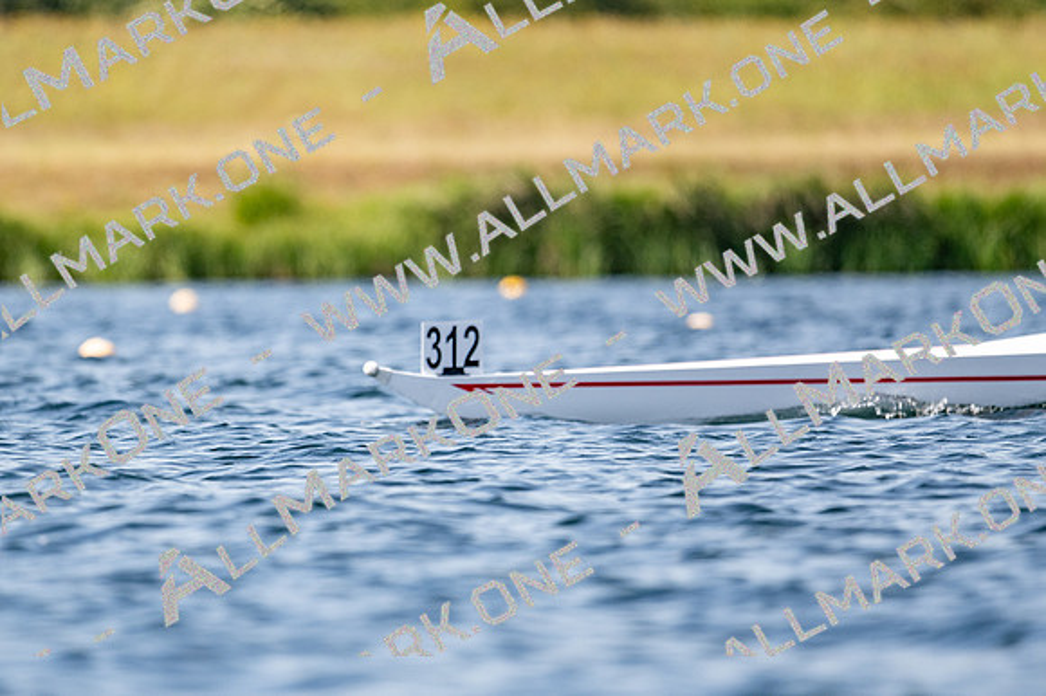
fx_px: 17423
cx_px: 523
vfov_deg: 2.3
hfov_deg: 3.4
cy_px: 348
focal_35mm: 600
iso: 250
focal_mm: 400
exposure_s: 1/2500
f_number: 4.5
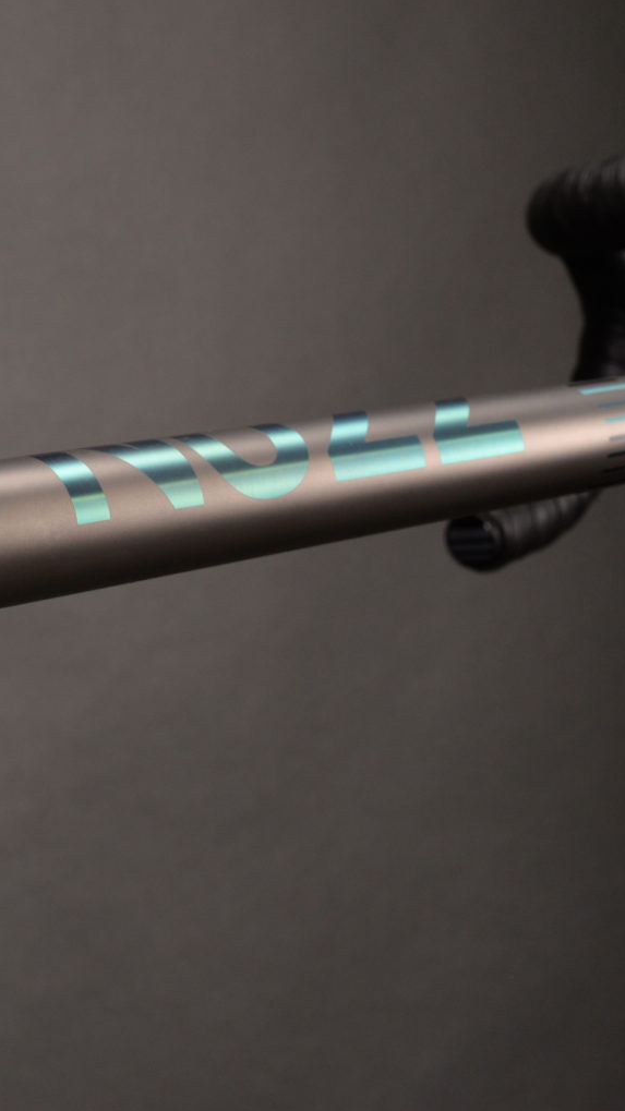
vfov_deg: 26.9
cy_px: 556
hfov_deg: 14.7
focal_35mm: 79
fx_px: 2328
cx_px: -176
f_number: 10
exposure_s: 1/80
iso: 1000
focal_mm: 50
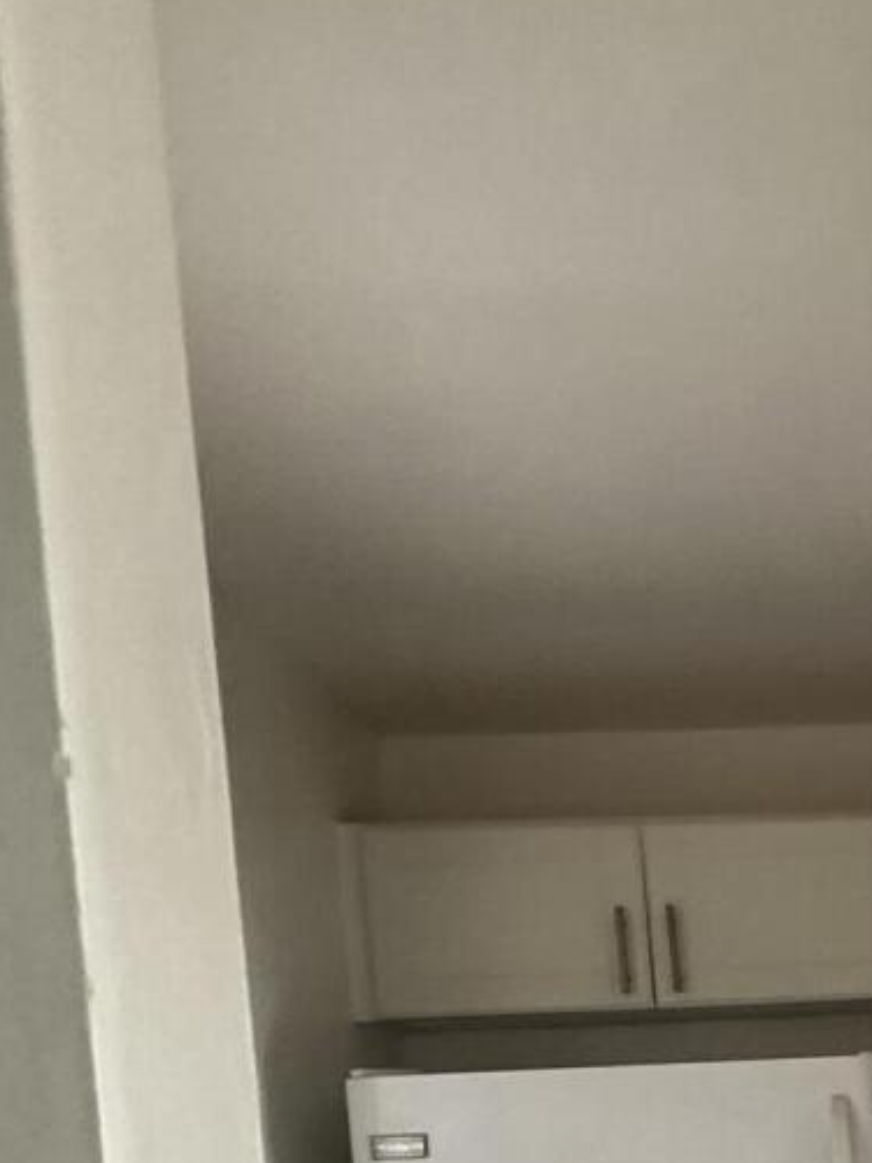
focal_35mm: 56
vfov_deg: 30.9
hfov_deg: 21.7
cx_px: 1311
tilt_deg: -1.2
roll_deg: +3.4
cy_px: 1254
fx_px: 1881
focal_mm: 2.22
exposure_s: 1/67
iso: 320
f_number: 2.2
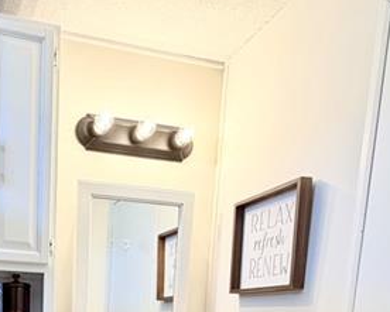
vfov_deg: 31.4
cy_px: 394
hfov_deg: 45.2
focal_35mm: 38
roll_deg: -1.5
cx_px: 71
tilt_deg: -8.2
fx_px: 439
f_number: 2.2
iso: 100
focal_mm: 2.22
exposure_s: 1/120
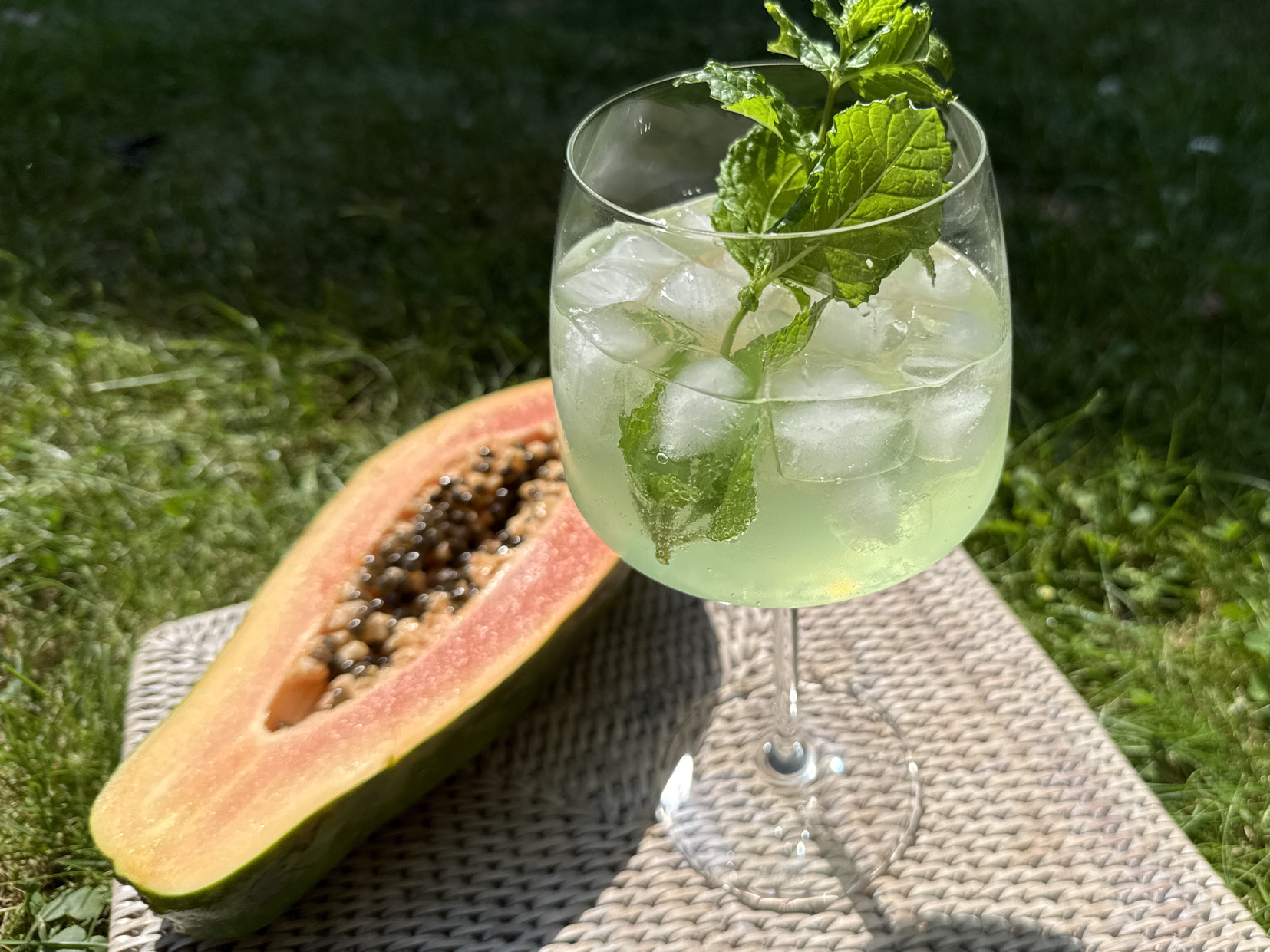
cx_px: 760
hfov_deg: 61.2
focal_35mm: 29
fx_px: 1064
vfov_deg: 48.1
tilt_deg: -31.6
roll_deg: -5.5
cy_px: 427
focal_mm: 6.76
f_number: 1.78
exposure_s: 1/5714
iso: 80
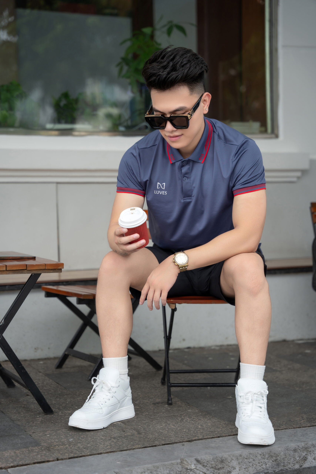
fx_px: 873
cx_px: 158
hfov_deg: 20.5
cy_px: 237
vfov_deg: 30.4
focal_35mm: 66
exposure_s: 1/160
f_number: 2.8
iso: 125
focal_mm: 66.3
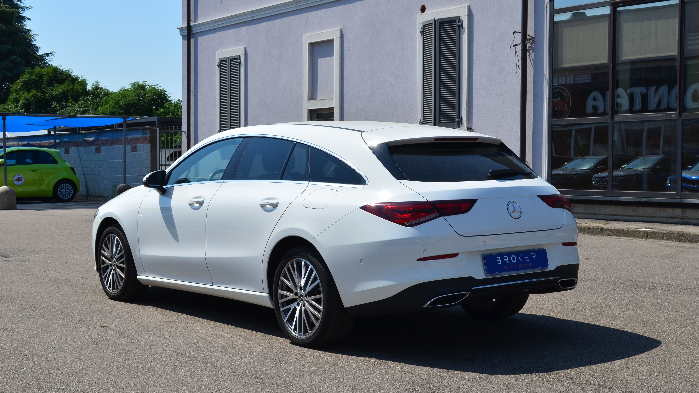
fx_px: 1001
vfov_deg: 22.2
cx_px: 354
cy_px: 228
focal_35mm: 54
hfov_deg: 38.5
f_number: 10
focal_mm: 34
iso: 200
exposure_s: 1/320
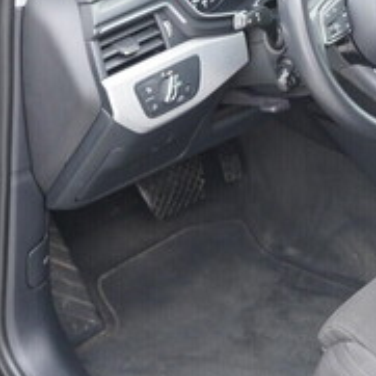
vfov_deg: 18.6
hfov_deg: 18.4
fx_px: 1143
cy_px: 103
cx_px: 330
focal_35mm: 93
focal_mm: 24
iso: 400
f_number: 2.8
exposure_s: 1/40
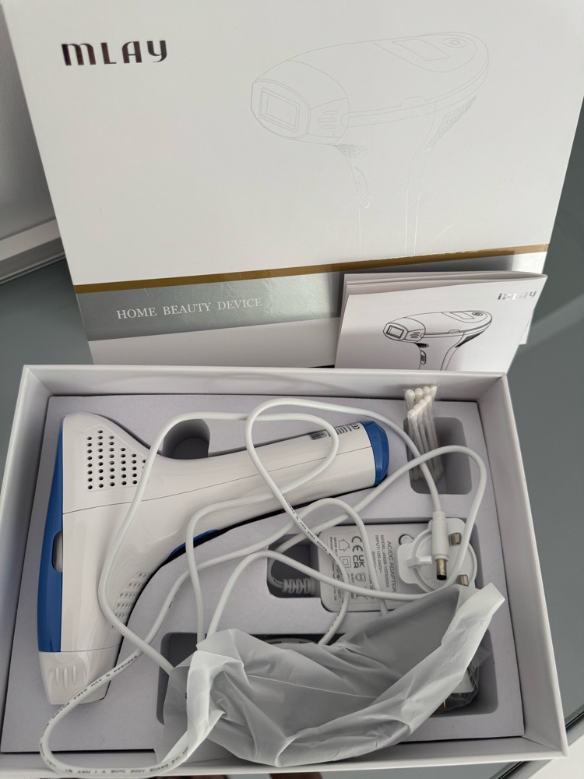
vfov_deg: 71.6
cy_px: 390
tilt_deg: -66.5
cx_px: 292
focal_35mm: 24
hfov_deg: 56.8
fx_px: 540
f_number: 1.78
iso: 125
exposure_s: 1/121
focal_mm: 6.76
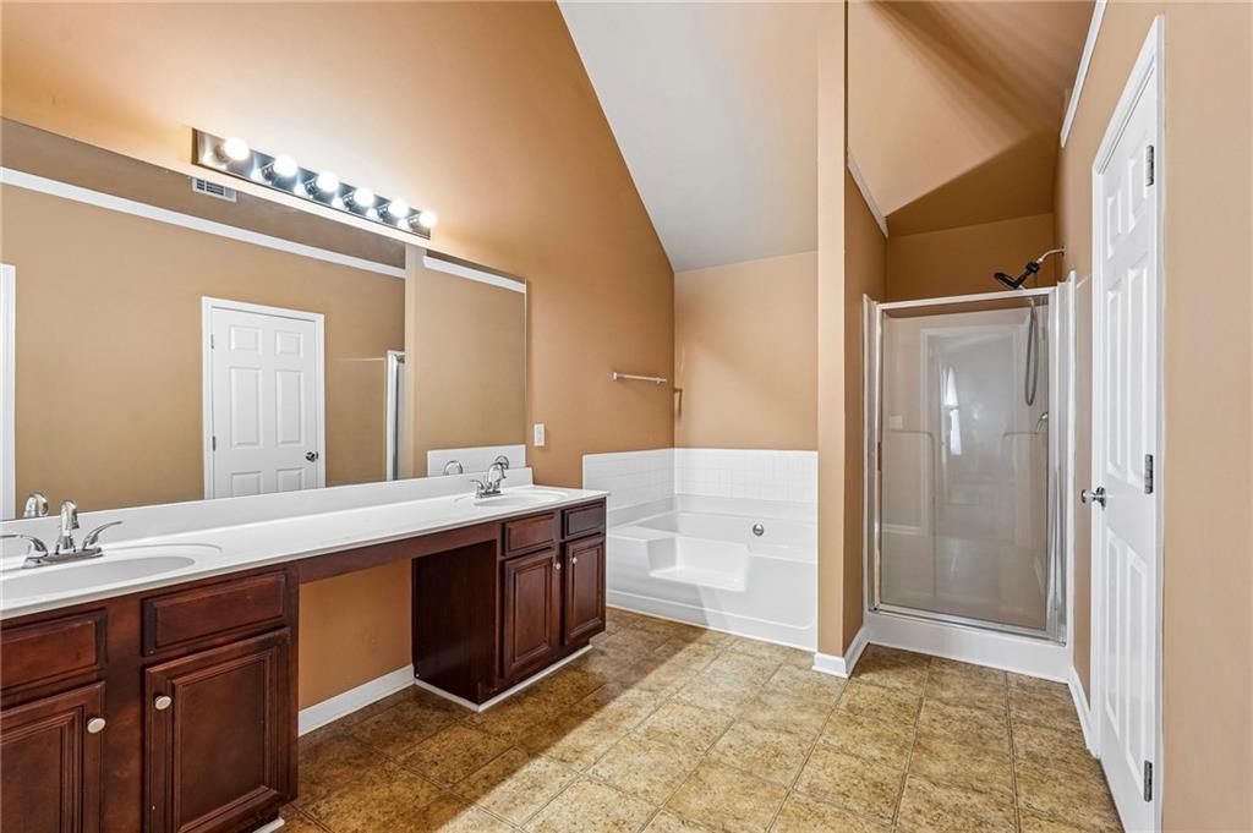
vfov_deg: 73.7
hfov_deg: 96.8
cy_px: 416
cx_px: 626
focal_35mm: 16
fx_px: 556
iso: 800
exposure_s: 1/15
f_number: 8
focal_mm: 16
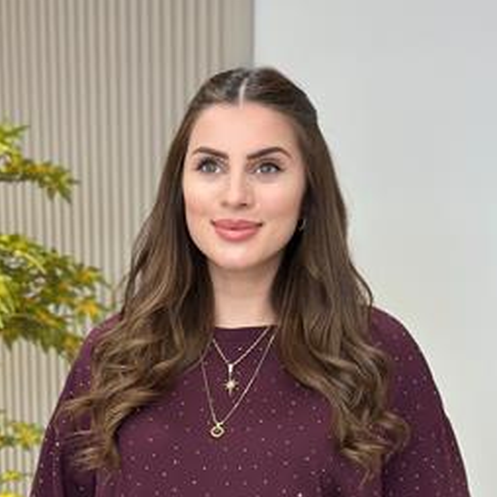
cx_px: 231
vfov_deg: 18.9
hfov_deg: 19.5
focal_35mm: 89
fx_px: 1446
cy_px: 506
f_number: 1.78
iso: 64
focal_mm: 6.86
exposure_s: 1/145
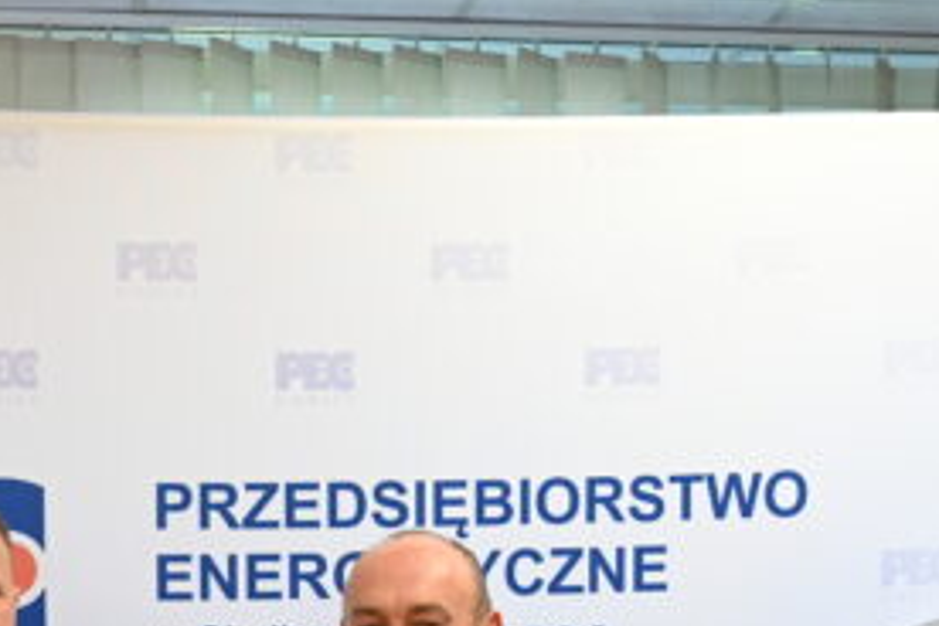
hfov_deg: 26.1
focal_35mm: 77
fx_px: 2015
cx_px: 299
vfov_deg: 16.8
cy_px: 779
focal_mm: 30.5
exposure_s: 1/125
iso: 720
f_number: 4
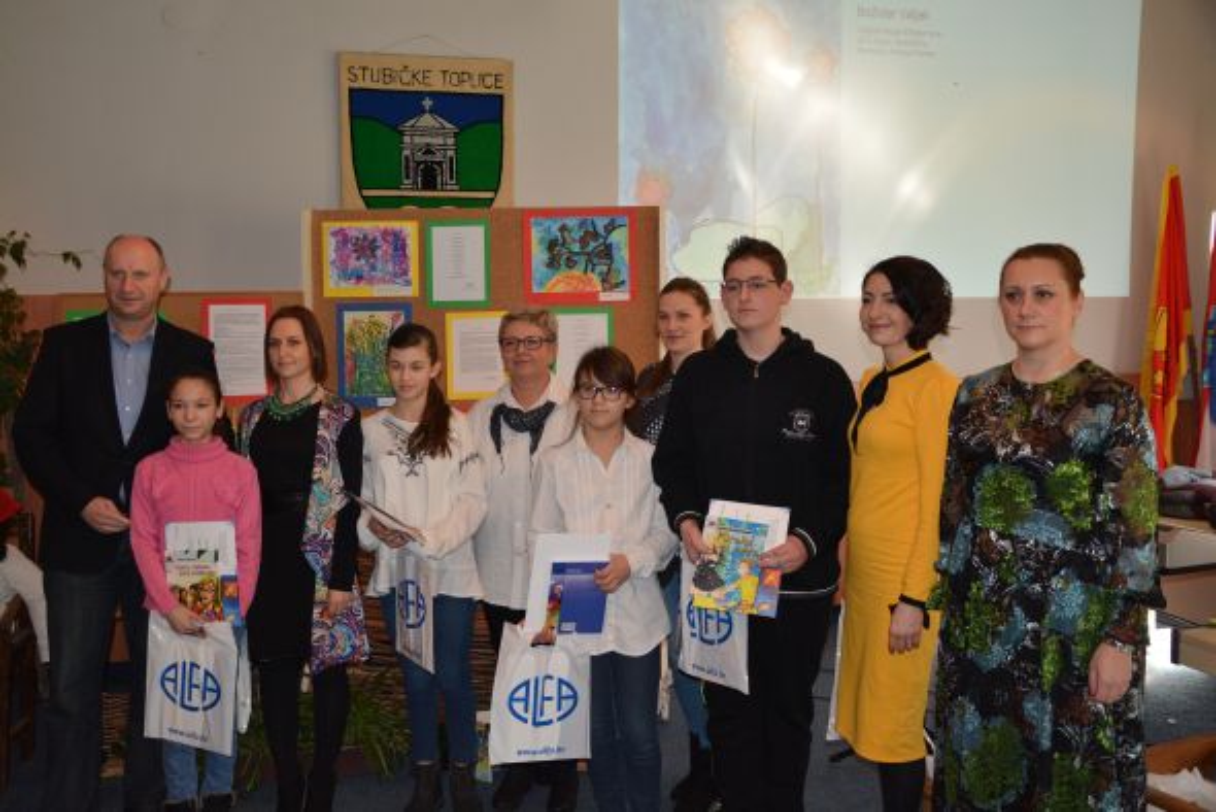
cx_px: 608
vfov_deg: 36.9
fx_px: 1217
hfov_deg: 53.1
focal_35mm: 36
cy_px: 406
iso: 640
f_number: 3.8
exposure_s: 1/100
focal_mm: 24
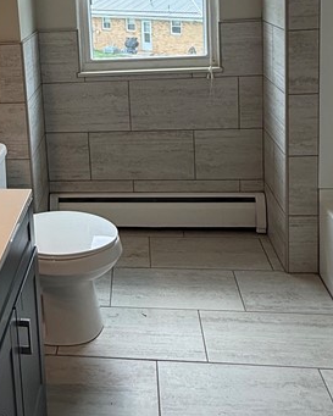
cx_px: 60
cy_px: 46
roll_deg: +3.6
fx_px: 505
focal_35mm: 41
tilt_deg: -8.4
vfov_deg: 41.5
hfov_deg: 35.2
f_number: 2.2
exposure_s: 1/120
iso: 64
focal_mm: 2.22
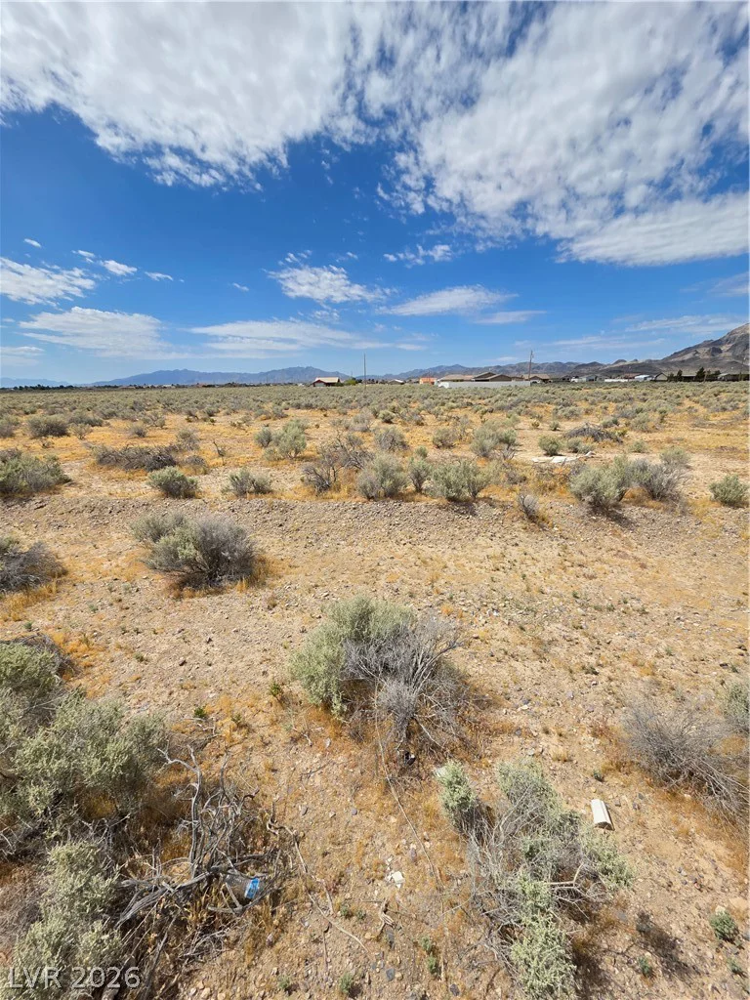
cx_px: 375
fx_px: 376
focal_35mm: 13
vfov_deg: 106.2
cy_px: 500
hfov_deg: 89.9
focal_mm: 2.2
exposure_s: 1/4037
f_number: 1.9
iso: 40
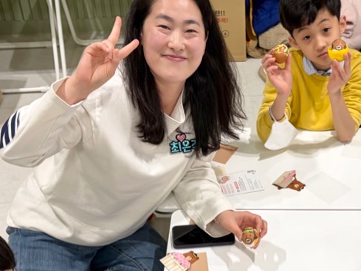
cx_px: 265
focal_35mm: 60
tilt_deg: -40.2
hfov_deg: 31.7
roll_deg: -3.3
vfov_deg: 23.7
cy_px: 247
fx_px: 626
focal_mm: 5.96
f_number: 1.6
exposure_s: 1/60
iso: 80
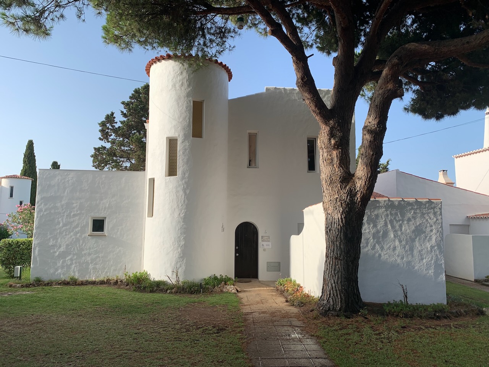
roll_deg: -0.1
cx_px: 244
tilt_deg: +5.1
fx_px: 367
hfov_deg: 67.3
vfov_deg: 53.1
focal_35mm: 26
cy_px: 184
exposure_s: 1/1387
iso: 25
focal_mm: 4.25
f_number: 1.8
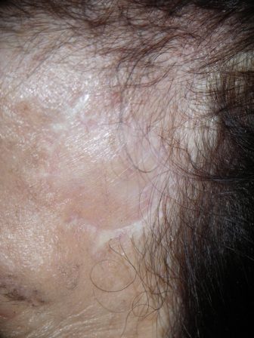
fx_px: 1614
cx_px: 127
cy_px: 169
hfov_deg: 9.0
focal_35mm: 165
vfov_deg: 12.0
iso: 50
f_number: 3.5
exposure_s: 1/160
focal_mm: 42.5
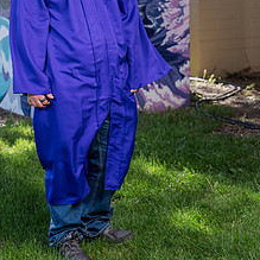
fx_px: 1037
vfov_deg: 14.2
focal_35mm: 122
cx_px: 87
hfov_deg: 14.3
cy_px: 42
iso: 250
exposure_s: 1/500
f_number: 4
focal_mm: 70
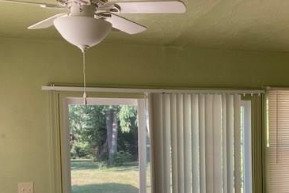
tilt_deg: -2.7
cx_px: 194
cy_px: 165
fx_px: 410
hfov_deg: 38.4
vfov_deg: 25.9
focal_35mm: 51
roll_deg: +0.1
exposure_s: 1/120
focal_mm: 3.99
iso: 32
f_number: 1.8
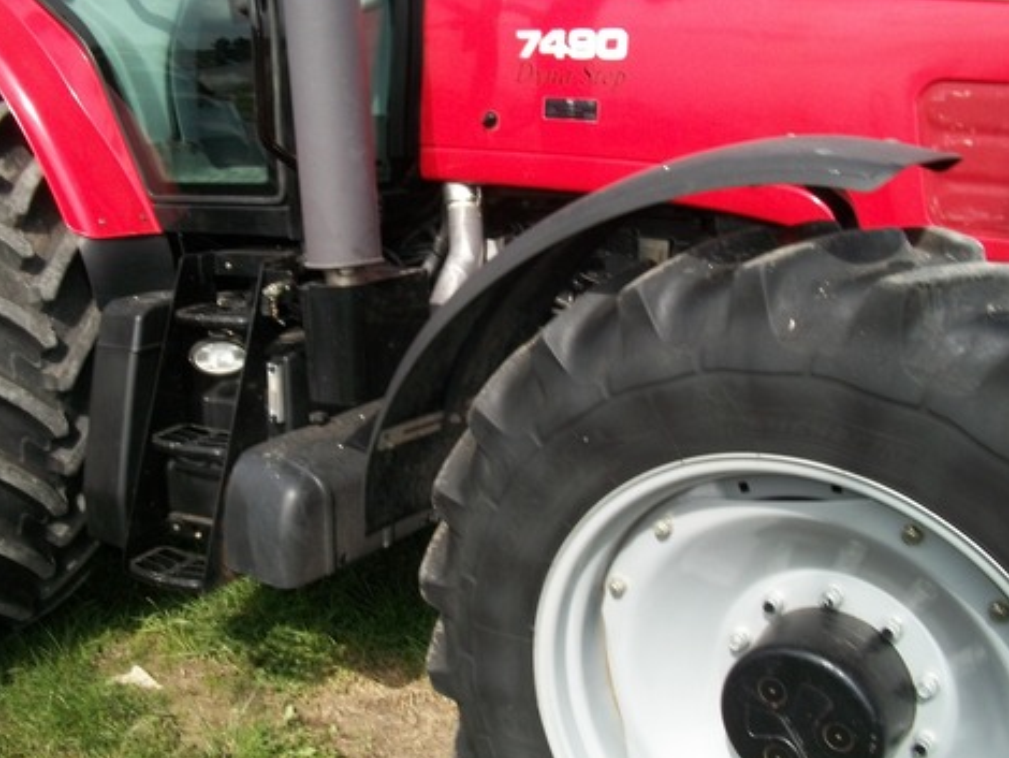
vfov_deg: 38.7
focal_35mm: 37
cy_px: 402
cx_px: 434
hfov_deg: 50.0
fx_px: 1079
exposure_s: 1/250
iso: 80
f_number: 5.5
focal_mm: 5.7
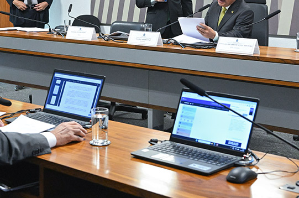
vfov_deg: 19.3
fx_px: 580
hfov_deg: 28.5
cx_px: 78
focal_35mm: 70
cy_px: 74
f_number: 4
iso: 4000
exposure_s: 1/200
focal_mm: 29.5
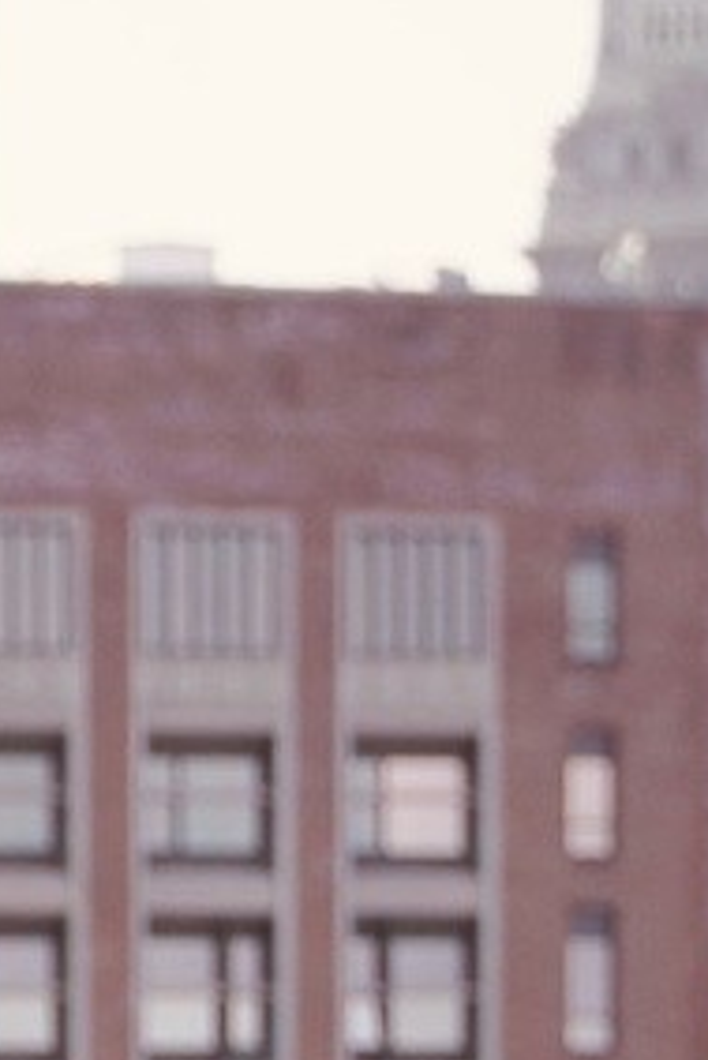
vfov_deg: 6.0
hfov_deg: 3.9
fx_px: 9870
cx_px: -1828
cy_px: 1914
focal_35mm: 335
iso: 100
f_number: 2.8
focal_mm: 37
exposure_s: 1/800
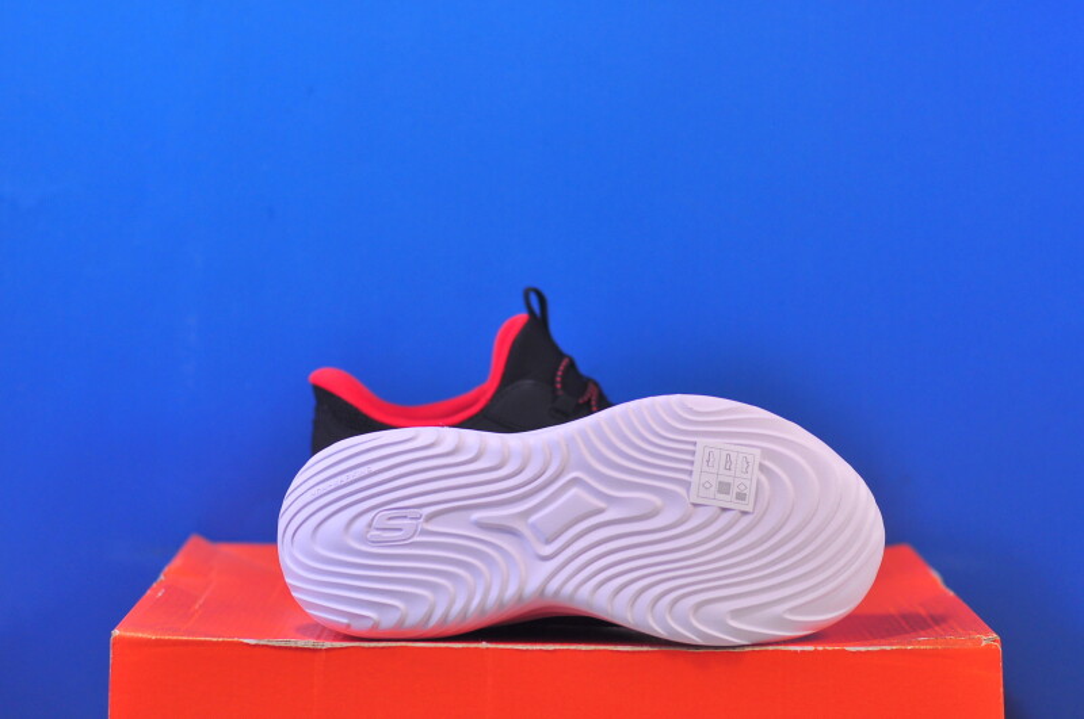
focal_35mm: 75
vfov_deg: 18.1
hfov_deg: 27.0
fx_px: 2255
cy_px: 360
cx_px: 542
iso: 250
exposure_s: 1/320
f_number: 2.5
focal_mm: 50
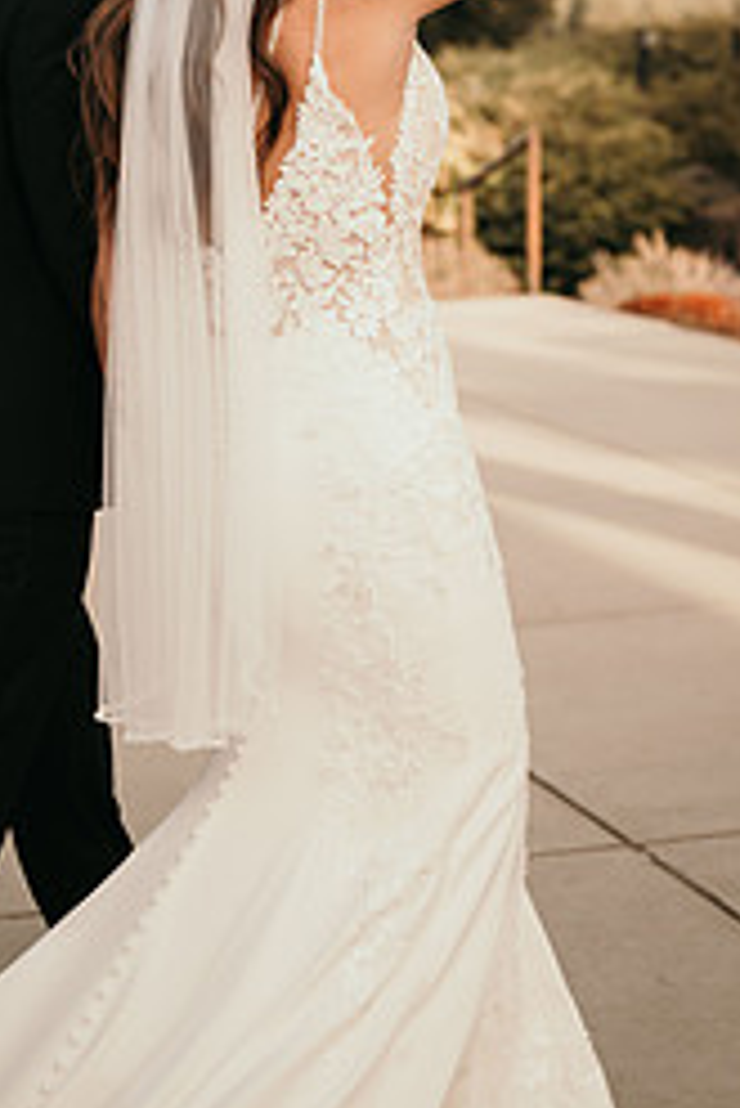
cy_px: 126
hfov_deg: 15.0
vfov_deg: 21.9
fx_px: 2802
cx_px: 345
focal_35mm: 91
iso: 200
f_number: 3.2
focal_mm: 50
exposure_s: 1/320
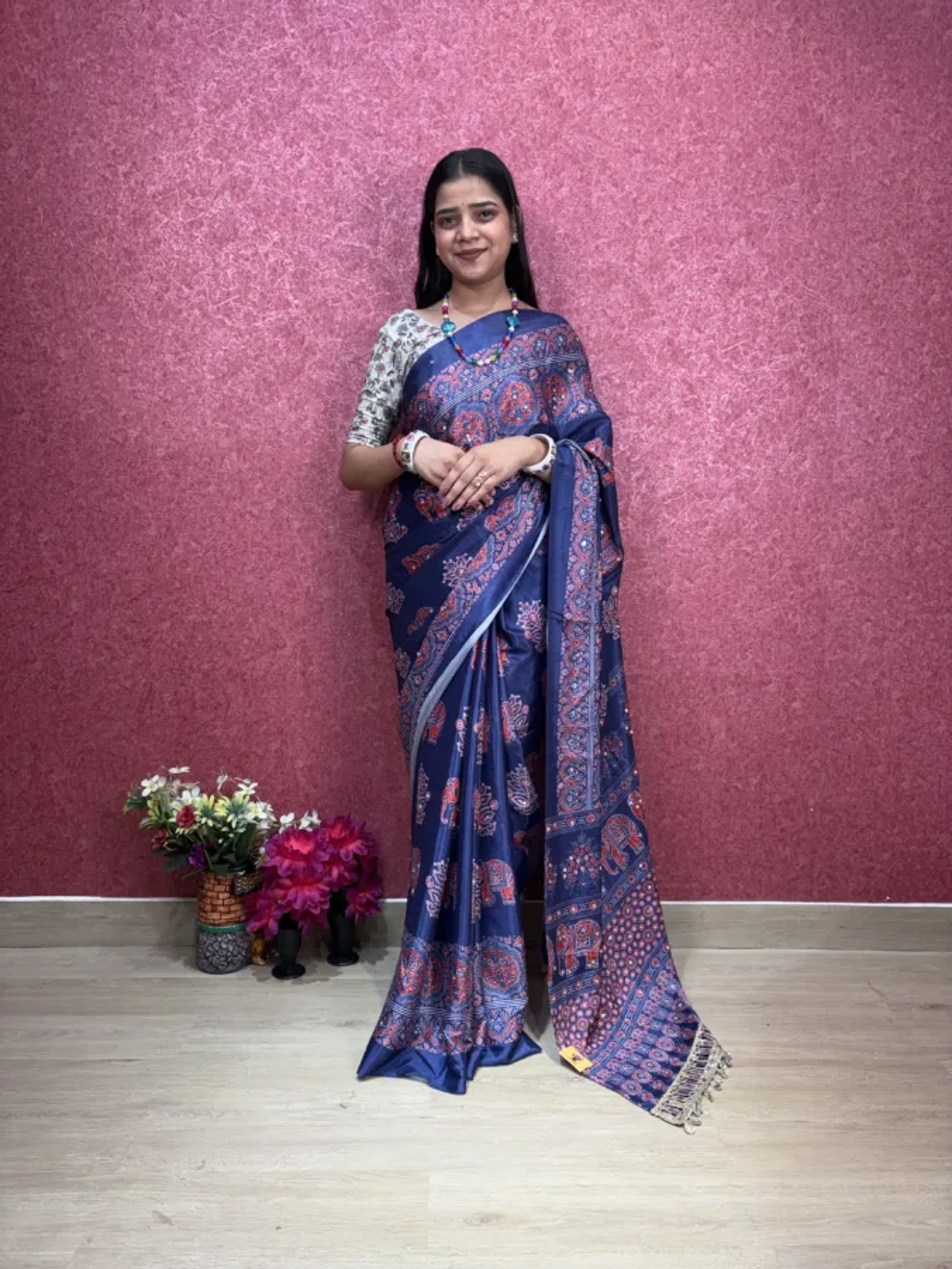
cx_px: 476
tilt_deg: -6.7
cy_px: 634
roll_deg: -0.8
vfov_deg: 67.3
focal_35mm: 26
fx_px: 953
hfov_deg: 53.1
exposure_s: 1/122
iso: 32
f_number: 1.6
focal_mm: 5.96
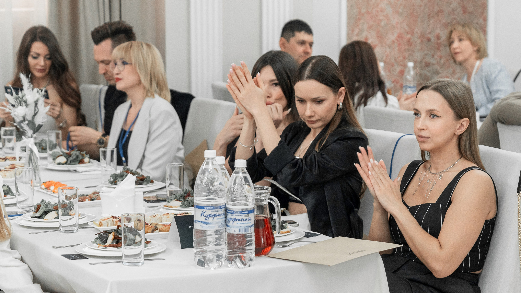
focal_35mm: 100
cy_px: 147
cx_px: 312
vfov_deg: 12.1
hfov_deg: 21.4
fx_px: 1378
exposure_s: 1/160
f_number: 4
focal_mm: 75
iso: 1600
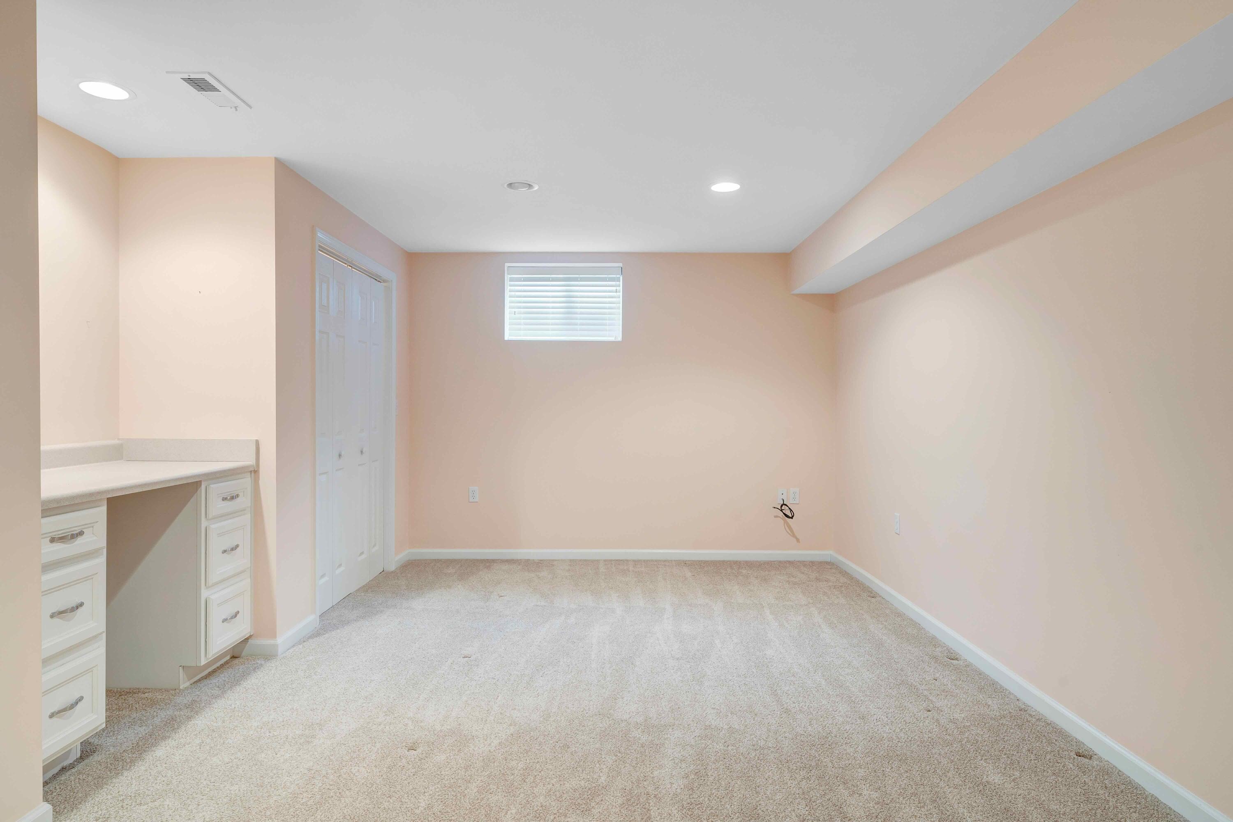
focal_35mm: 21
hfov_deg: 81.2
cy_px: 411
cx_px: 616
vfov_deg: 59.5
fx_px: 719
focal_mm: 21
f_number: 9
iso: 400
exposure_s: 1/2.5
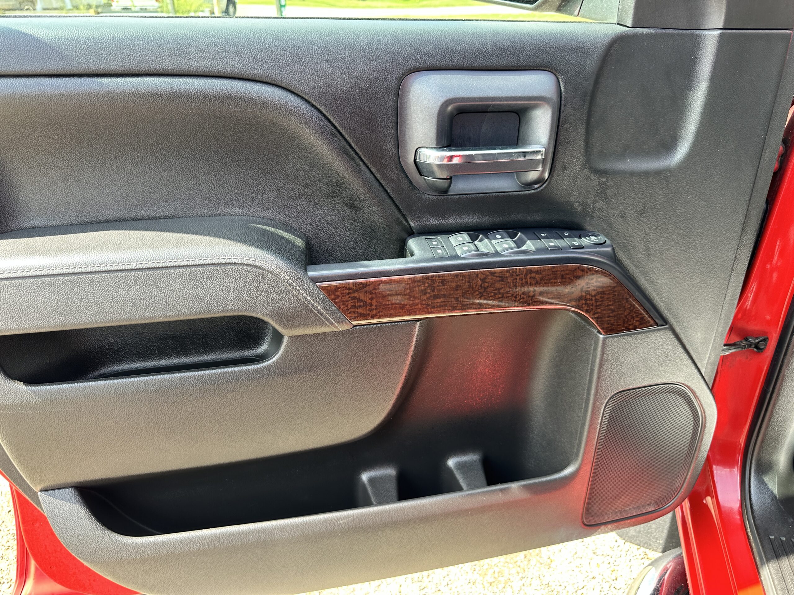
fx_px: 550
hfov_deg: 71.6
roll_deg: +2.9
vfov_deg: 56.8
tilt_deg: -27.2
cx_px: 397
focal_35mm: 24
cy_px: 298
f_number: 1.78
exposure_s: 1/191
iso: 64
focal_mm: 6.86
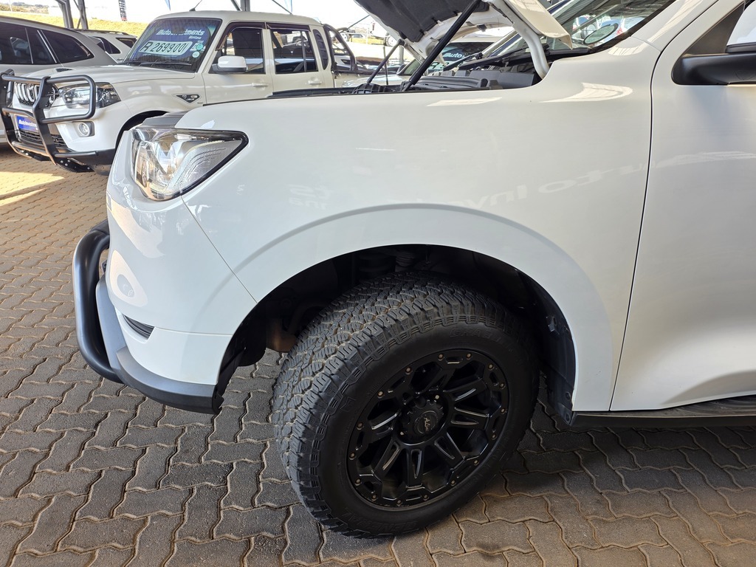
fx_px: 502
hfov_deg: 73.9
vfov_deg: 58.9
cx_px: 378
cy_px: 284
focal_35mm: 23
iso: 25
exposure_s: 1/61.5
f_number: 1.7
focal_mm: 6.25
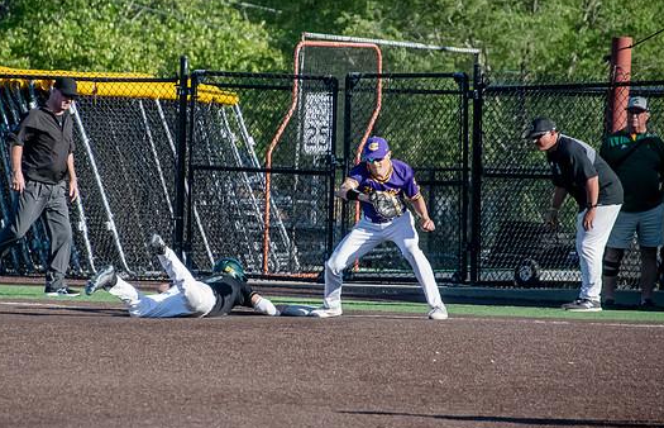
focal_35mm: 463
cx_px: 276
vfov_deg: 2.9
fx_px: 8450
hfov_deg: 4.5
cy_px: 239
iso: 2500
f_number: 6.3
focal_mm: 250
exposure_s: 1/4000
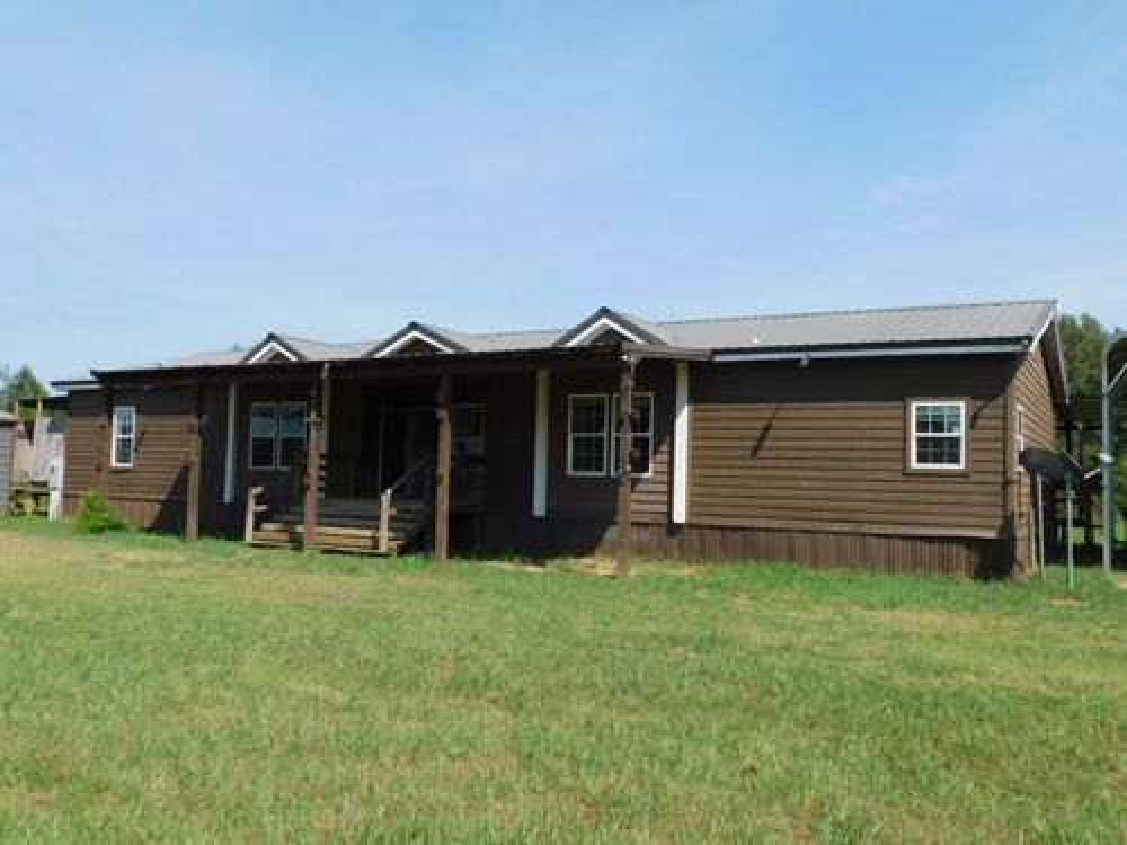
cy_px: 422
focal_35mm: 30
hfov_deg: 60.0
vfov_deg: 46.8
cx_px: 564
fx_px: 977
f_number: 3.2
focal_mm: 5.3
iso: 125
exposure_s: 1/1250
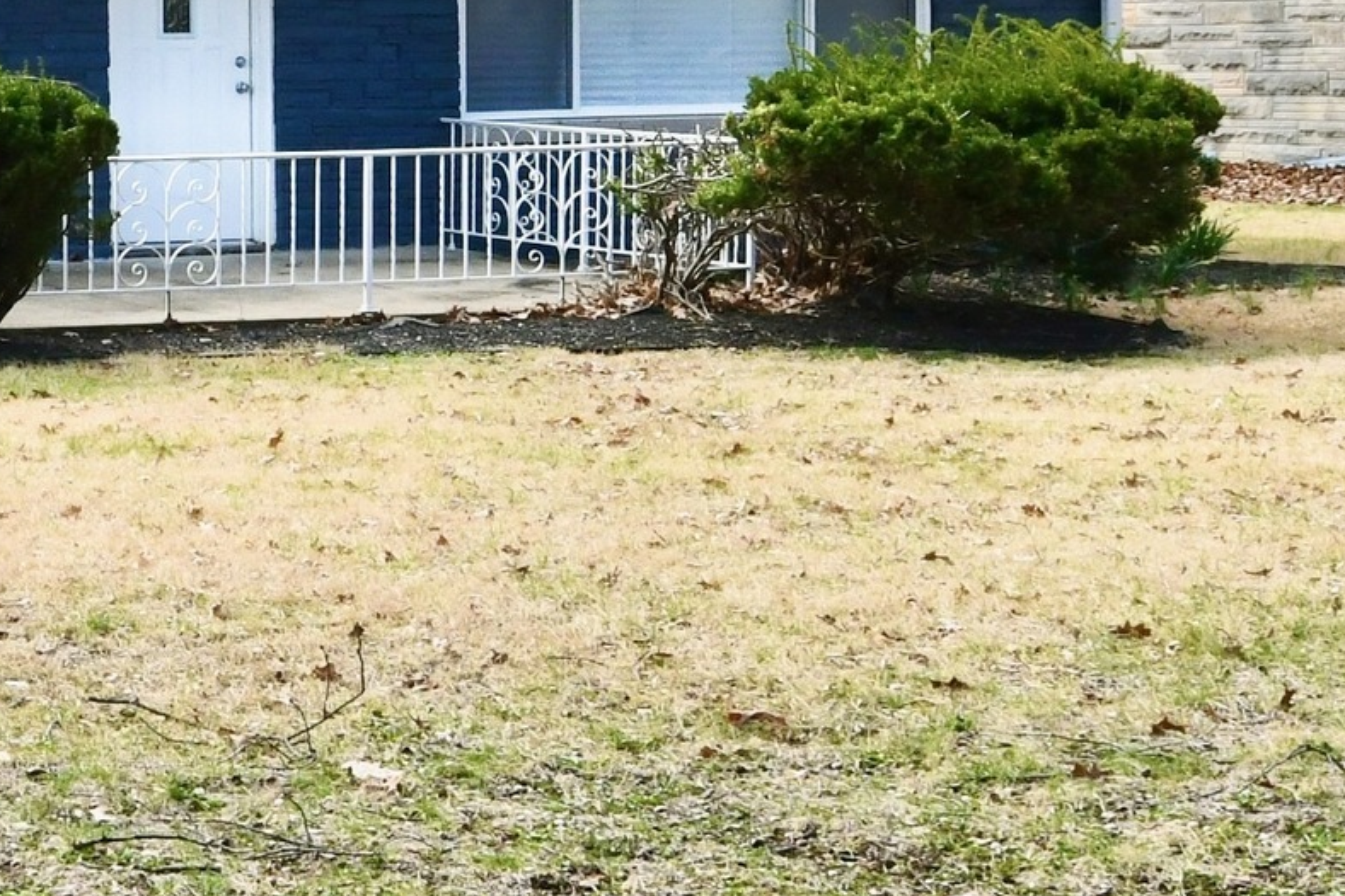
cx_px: -1062
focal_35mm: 74
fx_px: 2765
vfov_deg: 17.9
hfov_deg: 20.0
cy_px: -34
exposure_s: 1/500
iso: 640
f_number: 11
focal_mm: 19
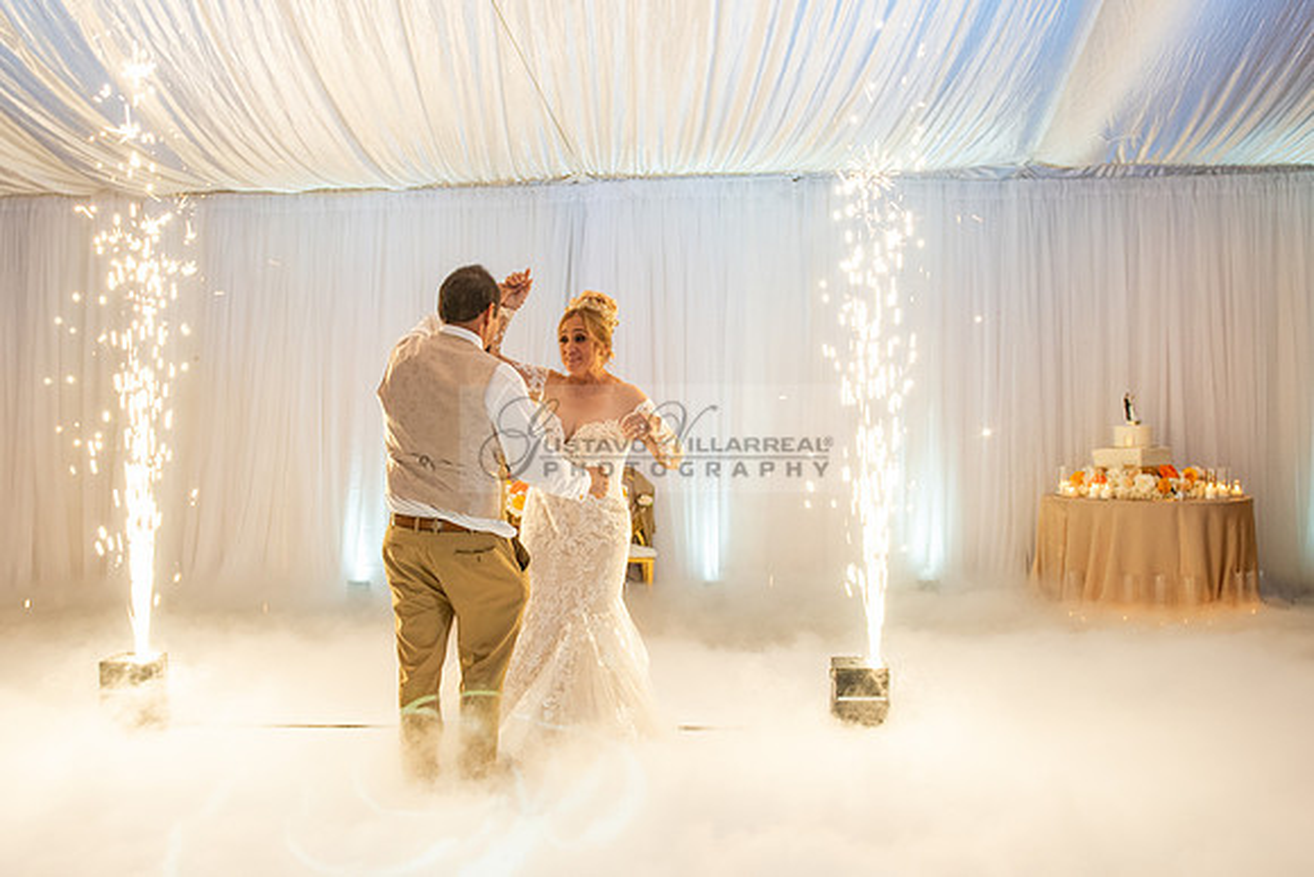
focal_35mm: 37
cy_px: 437
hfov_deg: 52.0
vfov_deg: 36.1
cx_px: 591
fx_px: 1344
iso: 1000
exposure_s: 1/125
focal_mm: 24
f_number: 3.2
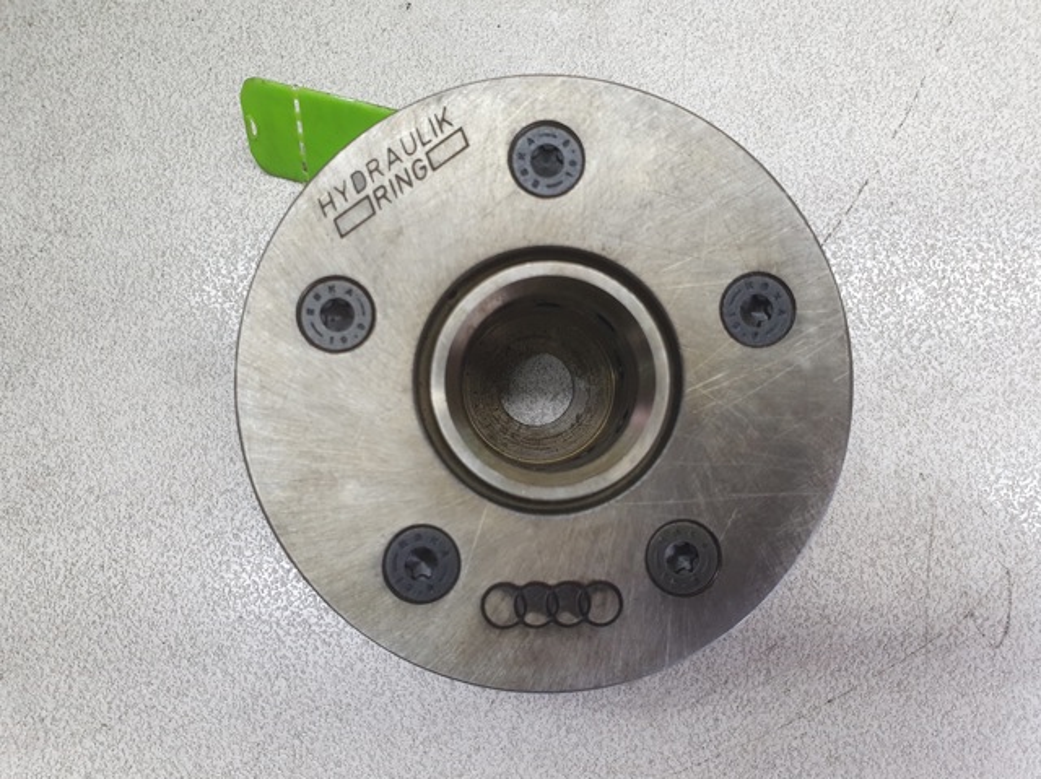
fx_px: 781
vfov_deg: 53.0
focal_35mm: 26
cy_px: 390
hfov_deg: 67.3
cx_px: 520
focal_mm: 4.32
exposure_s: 1/100
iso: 100
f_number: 2.4
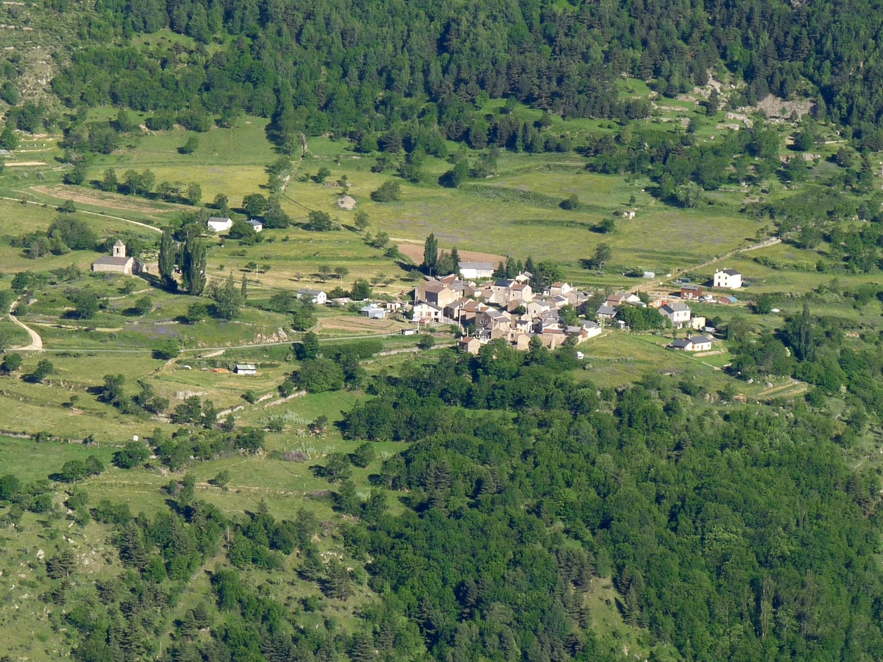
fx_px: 5637
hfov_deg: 9.0
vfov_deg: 6.7
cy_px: 331
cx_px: 442
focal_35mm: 221
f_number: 5.6
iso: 100
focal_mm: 22.3
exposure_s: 1/320
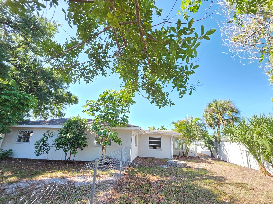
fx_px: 110
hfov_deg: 102.0
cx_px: 142
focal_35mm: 14
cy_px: 108
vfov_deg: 85.6
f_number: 1.9
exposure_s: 1/353
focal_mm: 2.2
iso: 40
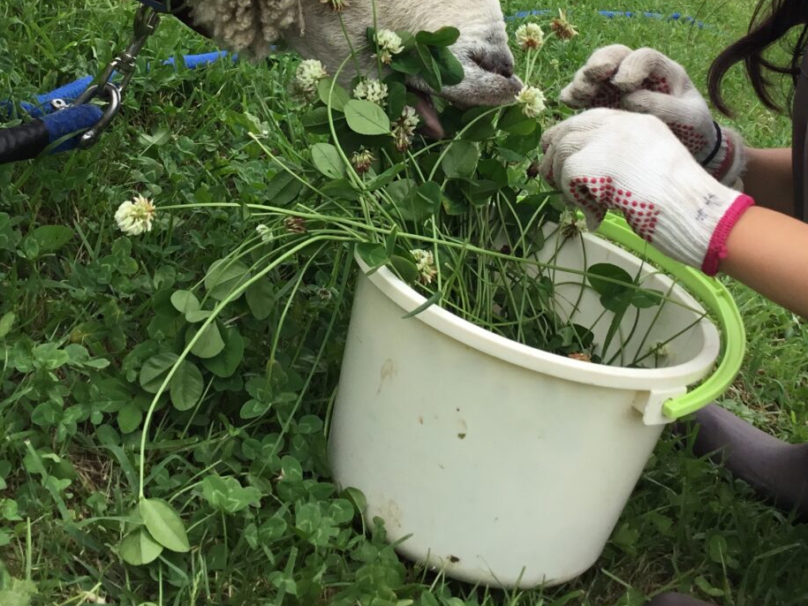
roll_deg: -21.8
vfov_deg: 23.2
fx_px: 1424
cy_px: 34
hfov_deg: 31.7
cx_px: 427
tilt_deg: -10.3
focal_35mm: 61
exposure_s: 1/416
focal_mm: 3.3
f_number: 2.4
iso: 25
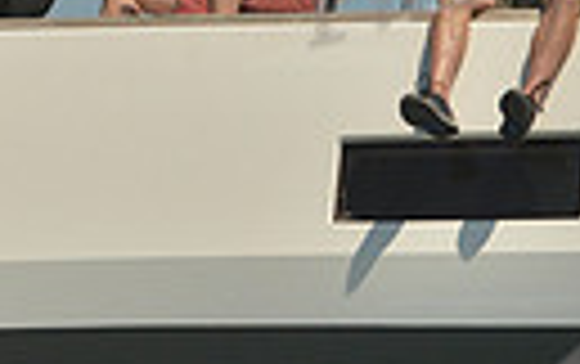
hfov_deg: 6.5
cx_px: 72
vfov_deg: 4.1
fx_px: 5065
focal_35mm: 320
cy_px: 227
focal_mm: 70
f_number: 8
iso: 280
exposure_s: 1/1000
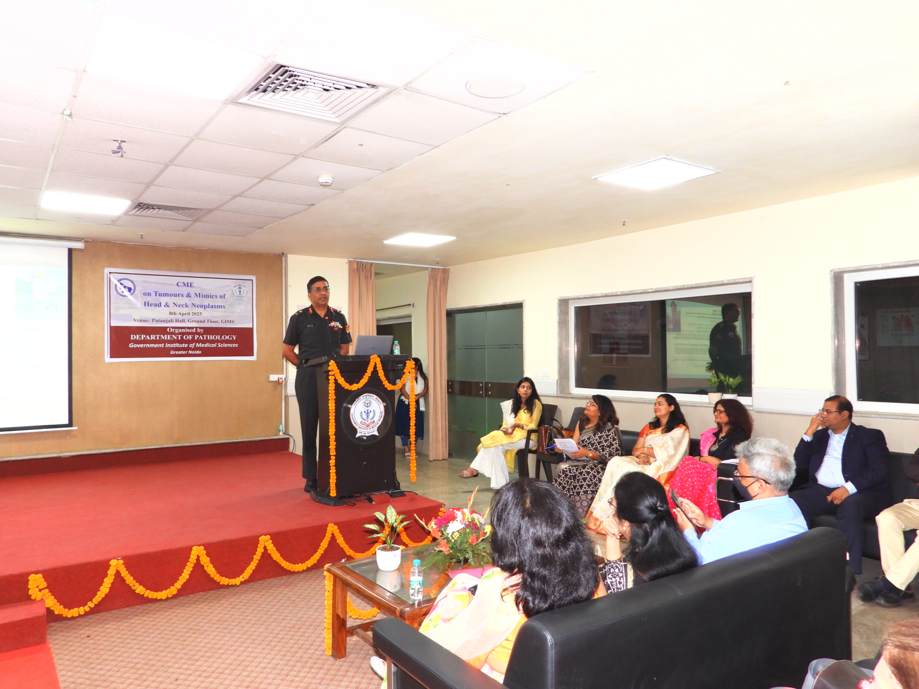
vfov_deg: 56.8
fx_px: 637
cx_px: 460
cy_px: 344
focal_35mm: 24
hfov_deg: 71.6
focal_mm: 4.3
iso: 200
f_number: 2.8
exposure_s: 1/30
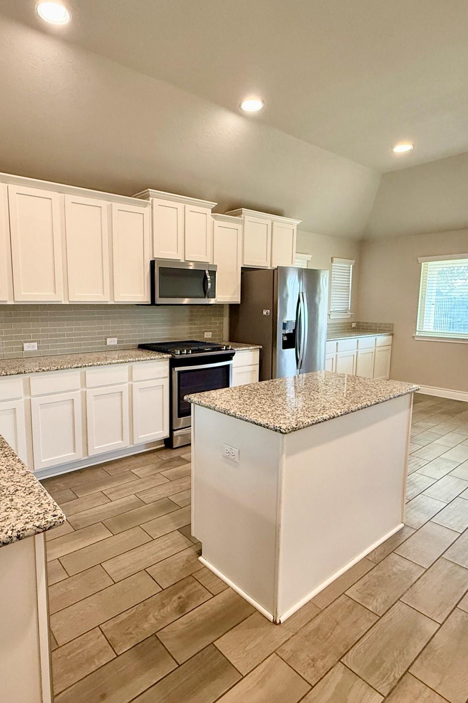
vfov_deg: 84.0
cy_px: 347
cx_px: 201
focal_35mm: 20
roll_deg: -0.4
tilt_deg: -6.6
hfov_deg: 61.7
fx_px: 390
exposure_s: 1/120
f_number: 2.2
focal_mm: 2.22
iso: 400
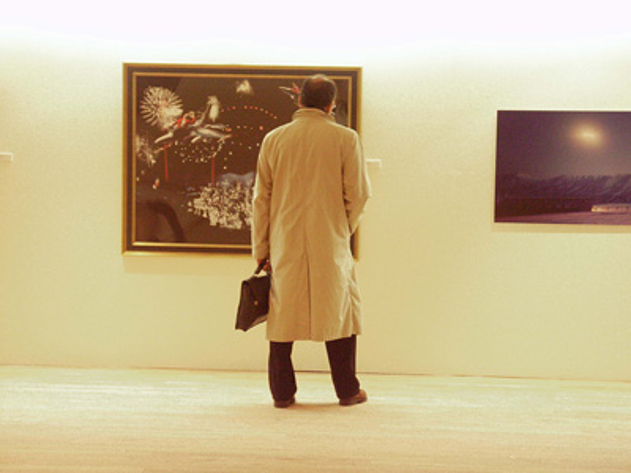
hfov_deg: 17.9
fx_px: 2005
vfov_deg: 13.5
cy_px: 236
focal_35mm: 110
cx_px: 316
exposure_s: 1/30
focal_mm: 28.4
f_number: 3.2
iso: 800
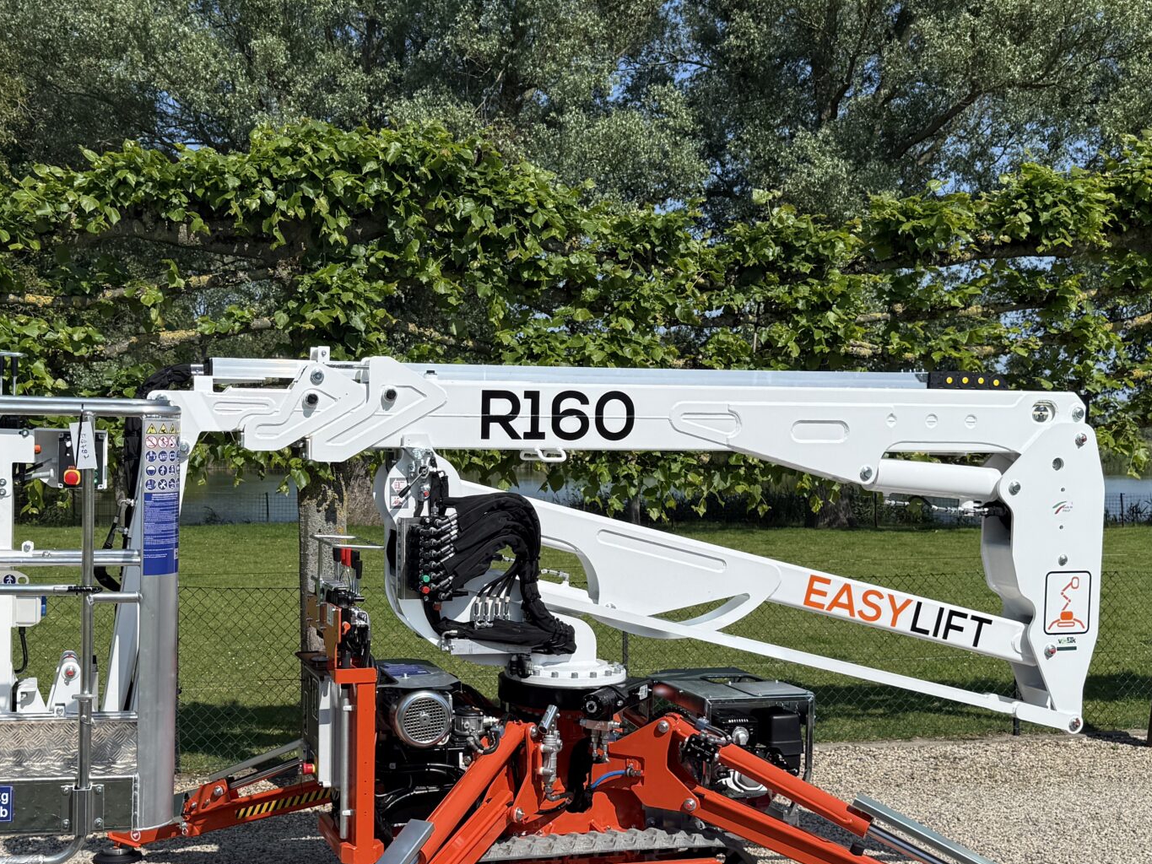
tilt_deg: -4.2
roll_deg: -0.4
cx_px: 438
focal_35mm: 45
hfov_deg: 41.8
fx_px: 1498
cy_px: 526
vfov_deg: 32.1
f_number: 1.78
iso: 80
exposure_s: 1/6711
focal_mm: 6.76
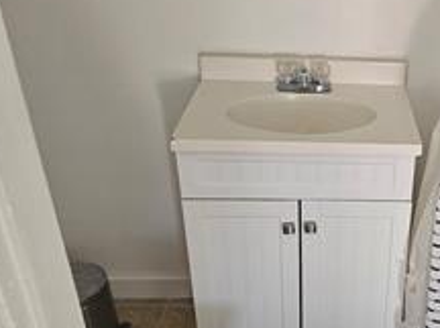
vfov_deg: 30.0
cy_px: 215
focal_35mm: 48
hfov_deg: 38.0
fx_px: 609
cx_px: 363
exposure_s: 1/120
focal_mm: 6.3
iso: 640
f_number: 1.7
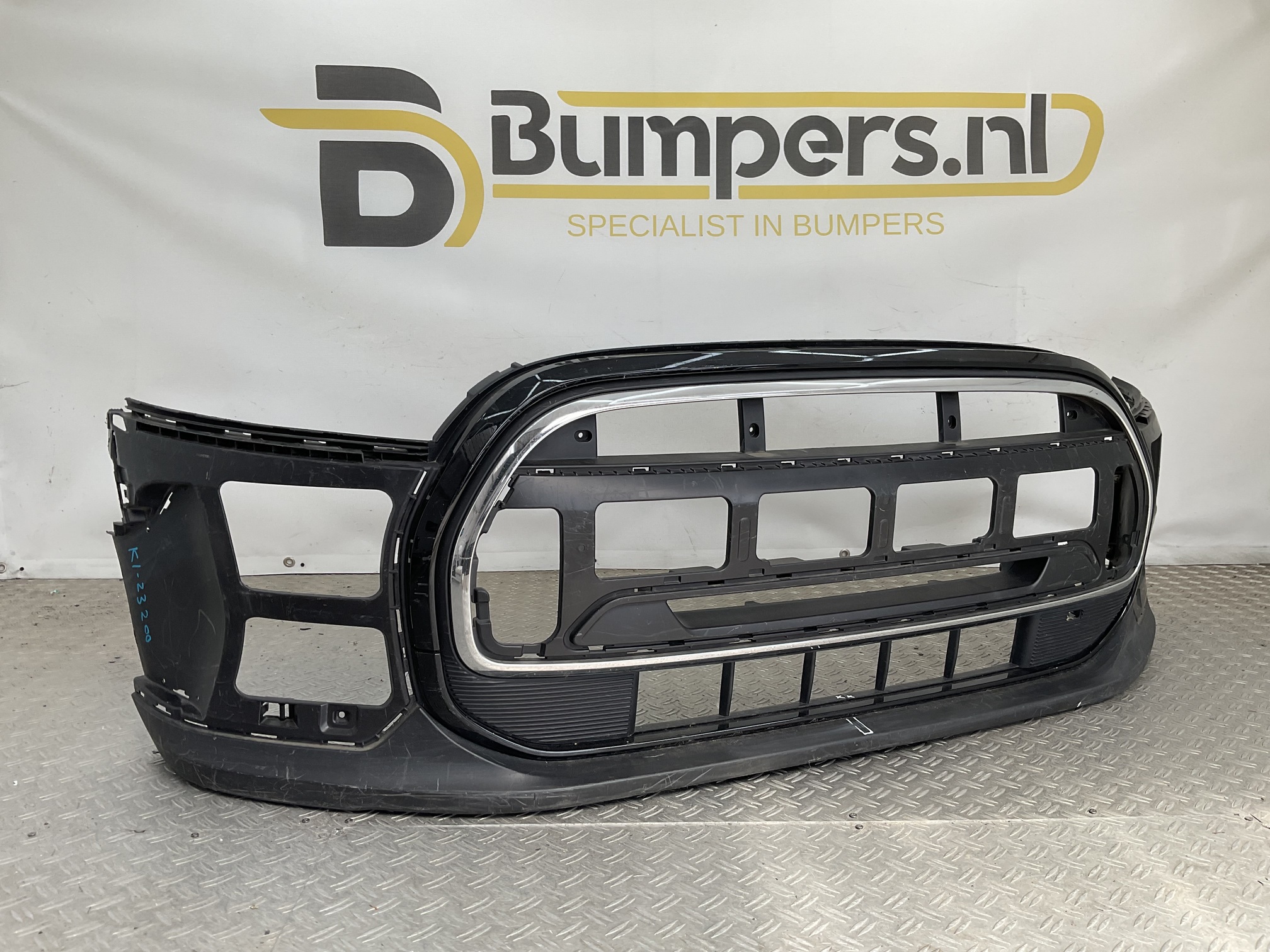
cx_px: 635
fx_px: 1064
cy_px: 476
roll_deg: -1.7
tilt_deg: -9.3
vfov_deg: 48.2
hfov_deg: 61.7
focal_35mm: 29
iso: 16
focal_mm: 3
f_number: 1.8
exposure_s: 1/219
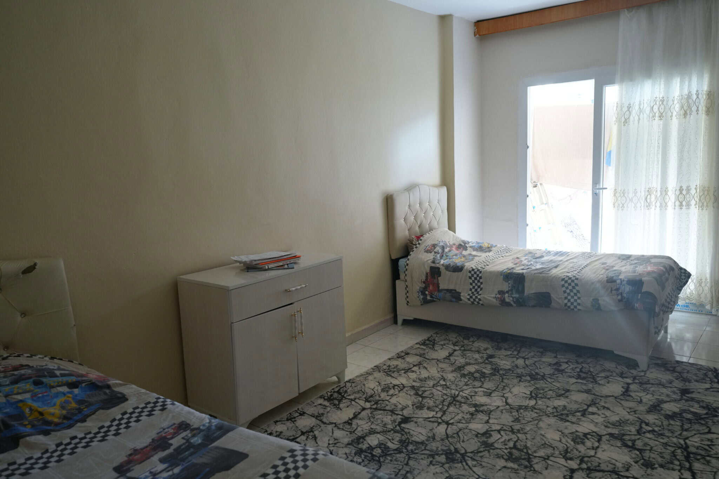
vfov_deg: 46.4
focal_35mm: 28
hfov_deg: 65.5
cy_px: 240
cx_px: 360
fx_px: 559
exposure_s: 1/160
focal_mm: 28
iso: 2000
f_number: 4
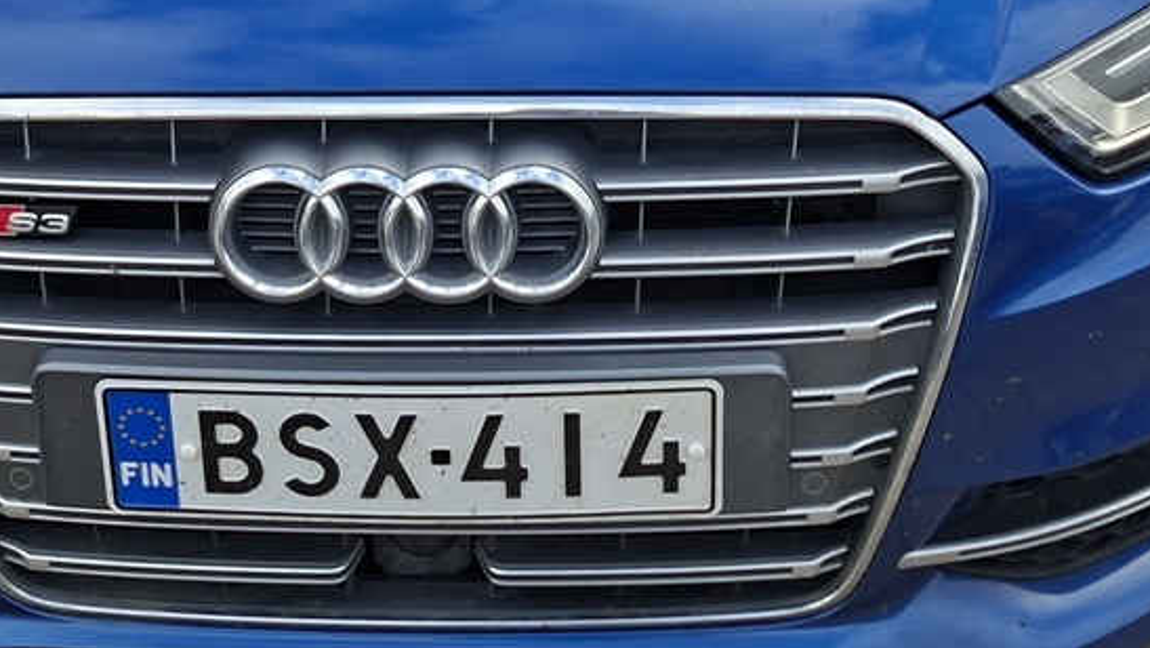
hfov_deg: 31.8
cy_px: -149
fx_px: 2013
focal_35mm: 66
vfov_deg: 17.4
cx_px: 467
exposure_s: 1/523
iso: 50
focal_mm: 5.54
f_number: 1.8
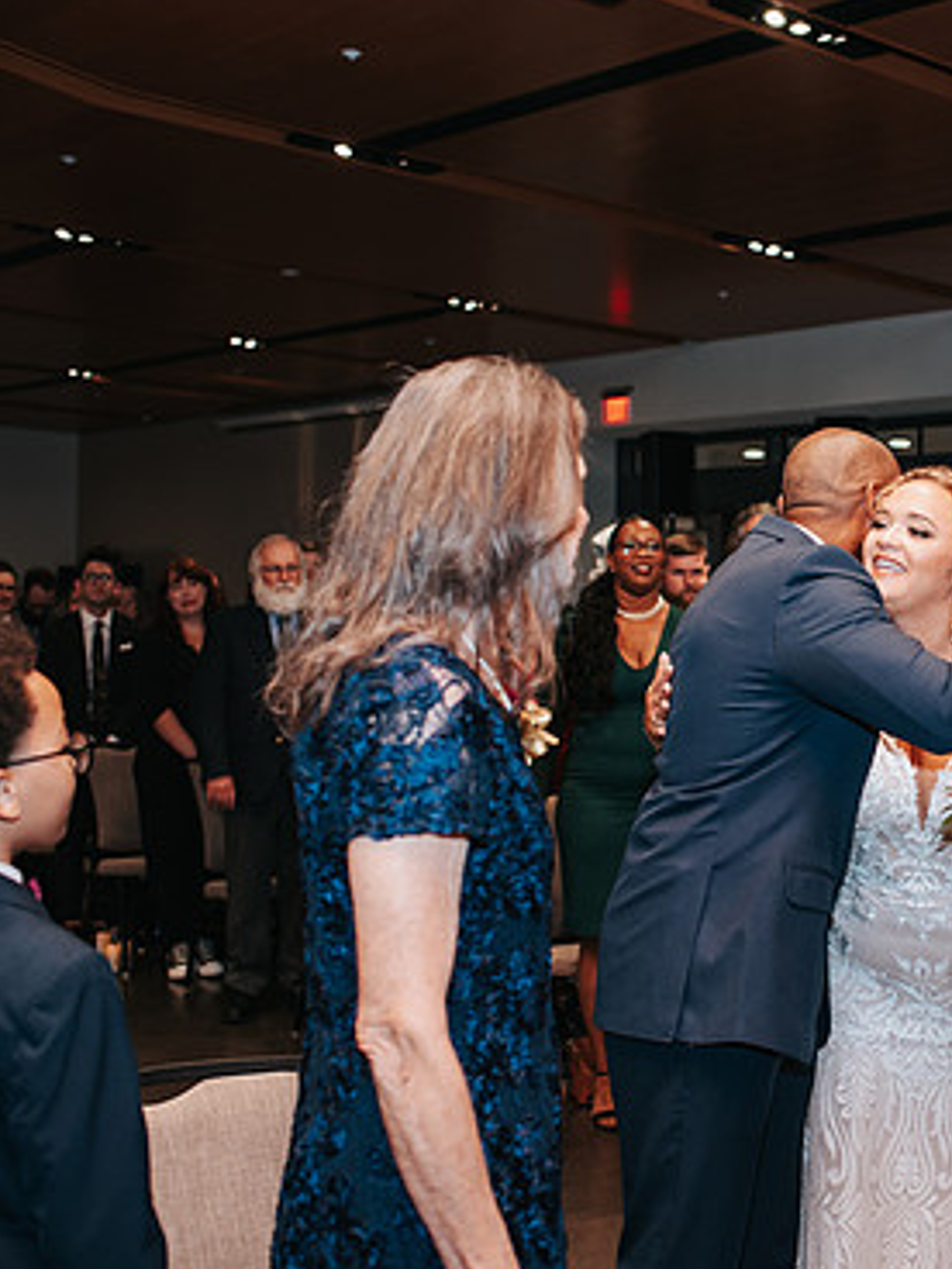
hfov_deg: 26.3
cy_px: 622
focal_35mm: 53
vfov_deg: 36.2
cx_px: 918
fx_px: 1943
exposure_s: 1/200
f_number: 2.8
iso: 1000
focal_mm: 35
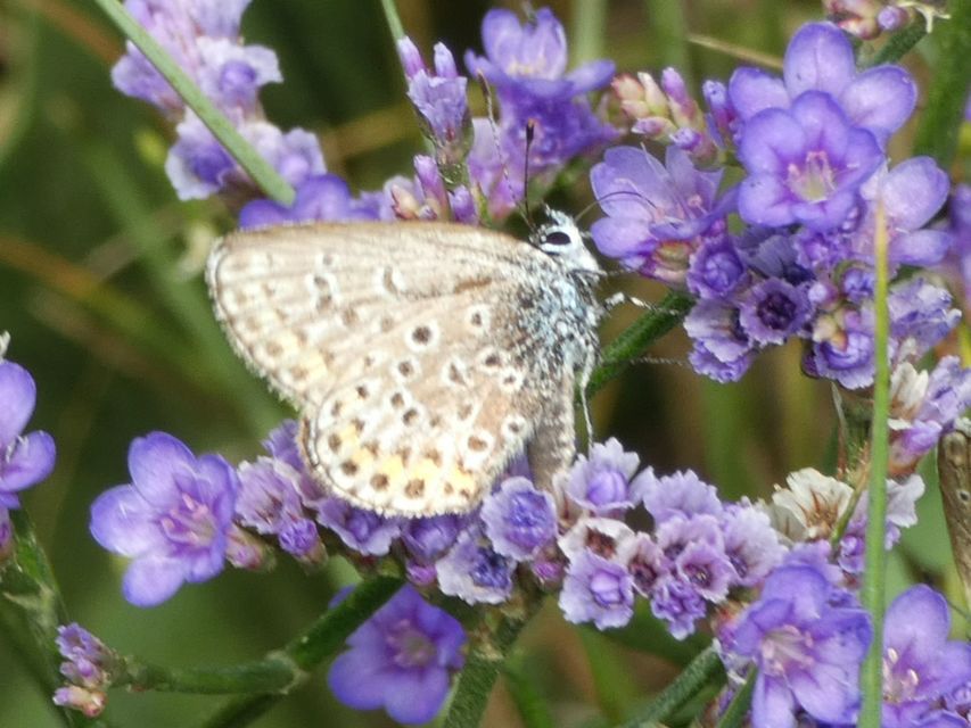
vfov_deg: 9.5
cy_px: 364
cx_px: 486
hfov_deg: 12.6
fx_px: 4405
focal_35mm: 157
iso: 100
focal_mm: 28.1
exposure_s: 1/80
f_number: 5.4
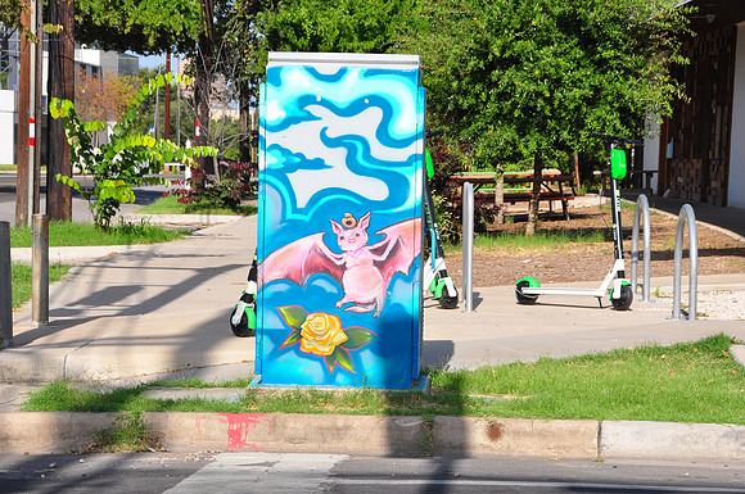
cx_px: 372
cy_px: 247
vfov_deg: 10.6
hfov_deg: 15.9
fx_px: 2666
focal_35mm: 129
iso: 200
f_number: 18
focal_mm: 86
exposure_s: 1/125
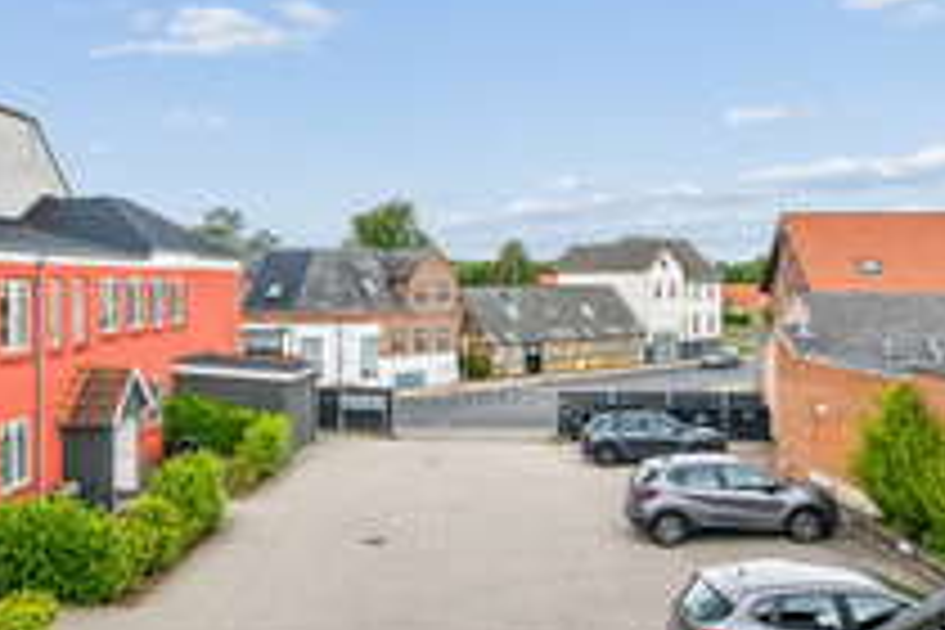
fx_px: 840
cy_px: 351
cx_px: 459
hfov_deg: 58.7
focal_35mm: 32
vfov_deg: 41.1
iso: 100
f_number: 6.3
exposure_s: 1/125
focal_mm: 16
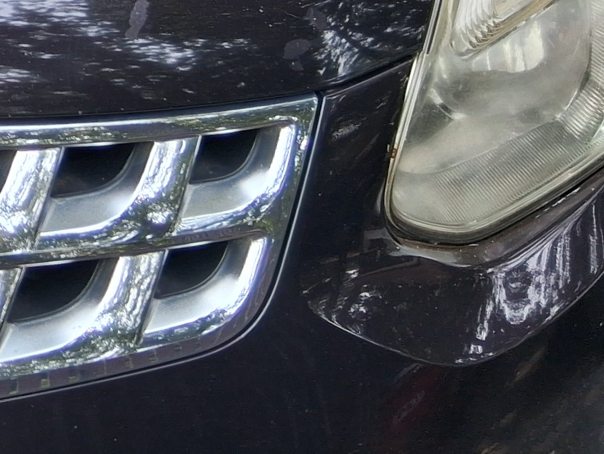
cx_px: -505
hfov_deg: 16.5
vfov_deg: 13.5
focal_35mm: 98
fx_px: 1710
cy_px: -361
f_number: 1.8
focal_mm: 3.98
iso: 25
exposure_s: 1/176
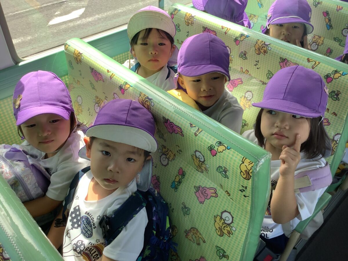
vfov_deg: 45.4
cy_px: 130
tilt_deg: -44.2
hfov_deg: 58.4
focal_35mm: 31
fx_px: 312
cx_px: 174
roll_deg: +1.2
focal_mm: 3.3
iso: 25
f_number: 2.4
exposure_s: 1/120
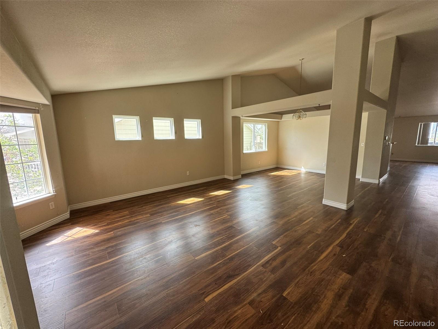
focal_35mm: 14
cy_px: 164
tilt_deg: -8.7
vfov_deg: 85.7
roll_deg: +0.7
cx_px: 219
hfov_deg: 102.1
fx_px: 177
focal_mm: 2.22
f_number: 2.2
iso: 125
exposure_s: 1/99
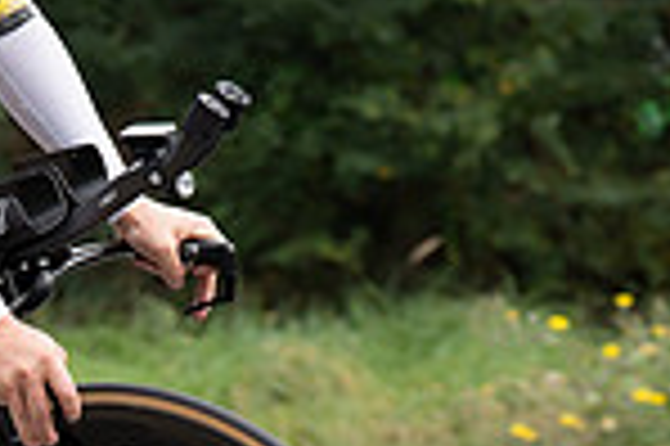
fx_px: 7511
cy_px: 56
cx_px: 3
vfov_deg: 3.4
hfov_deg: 5.1
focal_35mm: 404
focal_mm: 81
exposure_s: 1/1000
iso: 500
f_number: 4
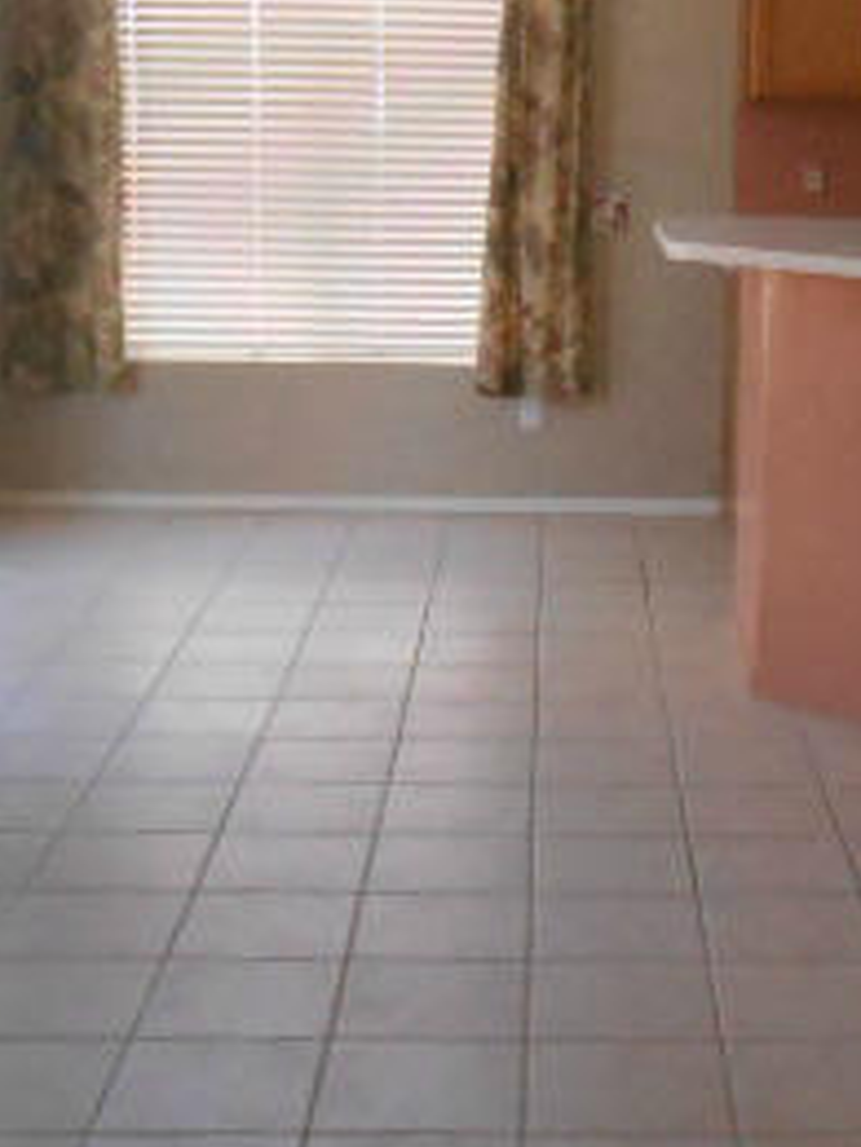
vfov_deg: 30.1
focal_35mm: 64
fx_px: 2122
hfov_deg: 22.7
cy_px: 419
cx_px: 631
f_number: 3.4
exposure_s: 1/125
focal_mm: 4.7
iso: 800
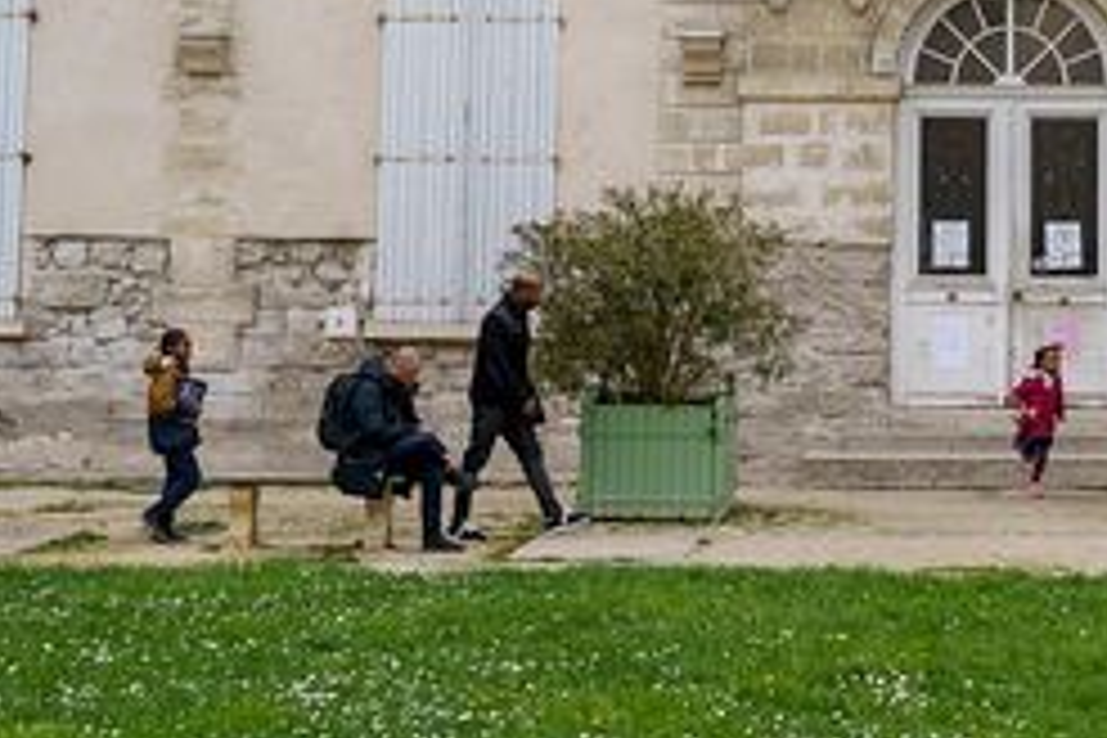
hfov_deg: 21.3
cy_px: -72
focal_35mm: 93
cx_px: 1044
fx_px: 2860
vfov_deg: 14.4
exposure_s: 1/800
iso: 400
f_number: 4.5
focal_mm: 28
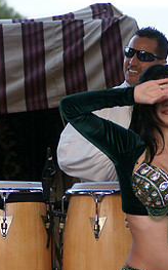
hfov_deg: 3.9
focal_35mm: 337
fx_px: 2473
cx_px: 150
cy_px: 229
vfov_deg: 6.2
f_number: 5
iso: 1600
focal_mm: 100
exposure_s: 1/500
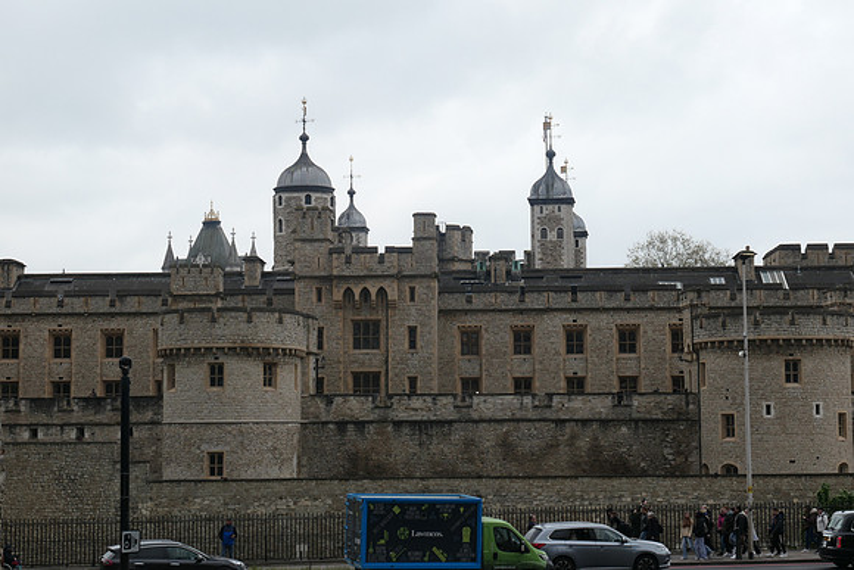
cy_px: 285
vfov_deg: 18.0
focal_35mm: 76
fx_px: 1803
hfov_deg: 26.6
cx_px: 427
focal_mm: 27.9
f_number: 4.8
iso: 200
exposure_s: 1/640
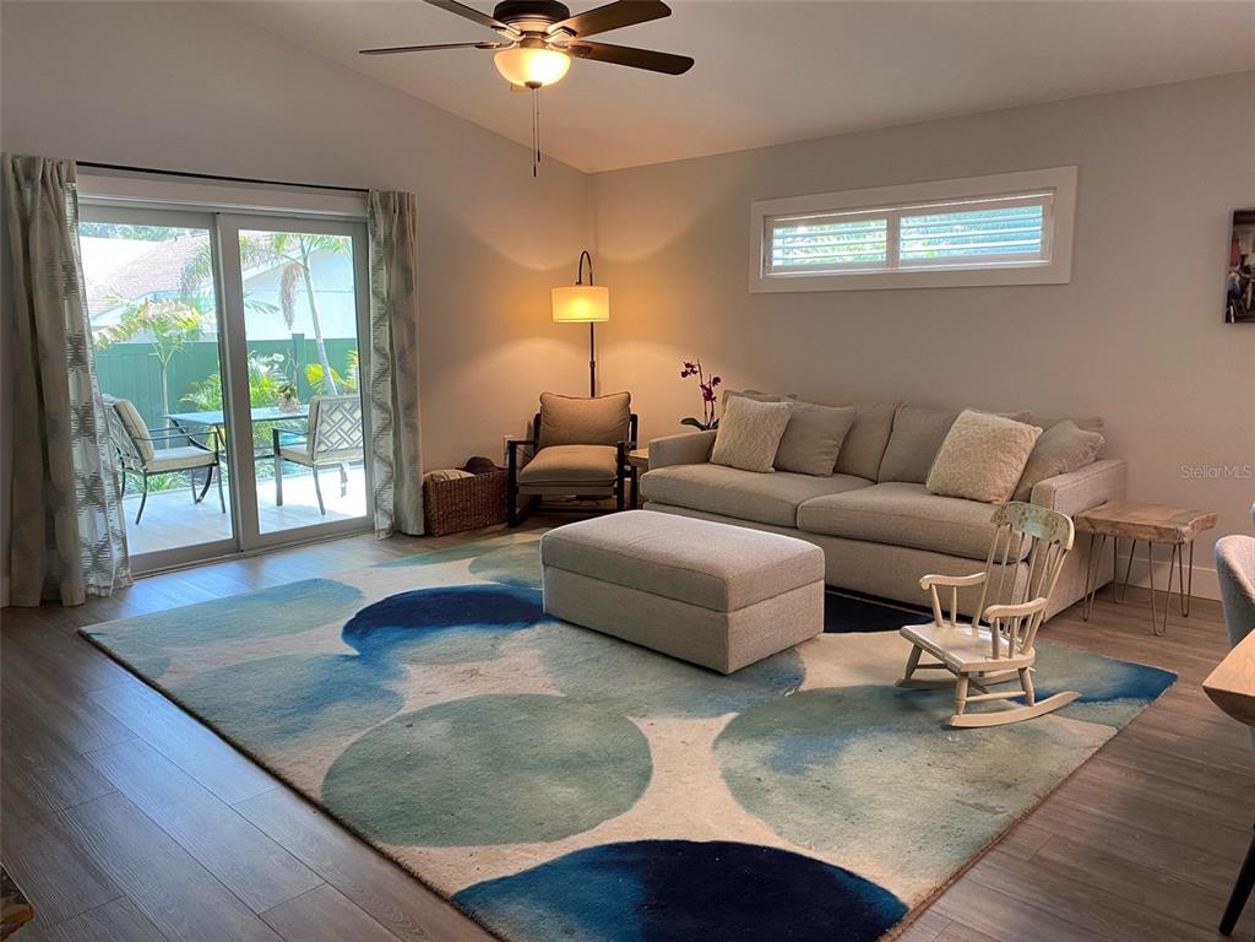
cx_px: 628
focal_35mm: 26
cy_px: 471
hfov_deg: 67.3
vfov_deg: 53.1
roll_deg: +0.4
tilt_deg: -10.0
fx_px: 943
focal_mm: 4.25
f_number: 1.8
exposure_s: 1/60
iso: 80
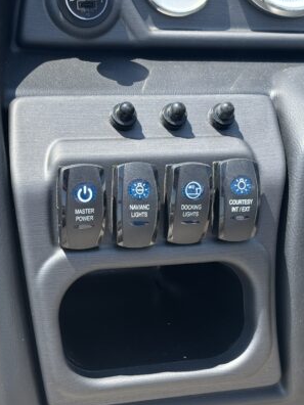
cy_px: 202
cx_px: 126
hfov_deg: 21.0
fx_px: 820
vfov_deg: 27.8
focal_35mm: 70
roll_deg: -10.6
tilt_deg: -34.3
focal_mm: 5.96
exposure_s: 1/837
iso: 32
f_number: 1.6
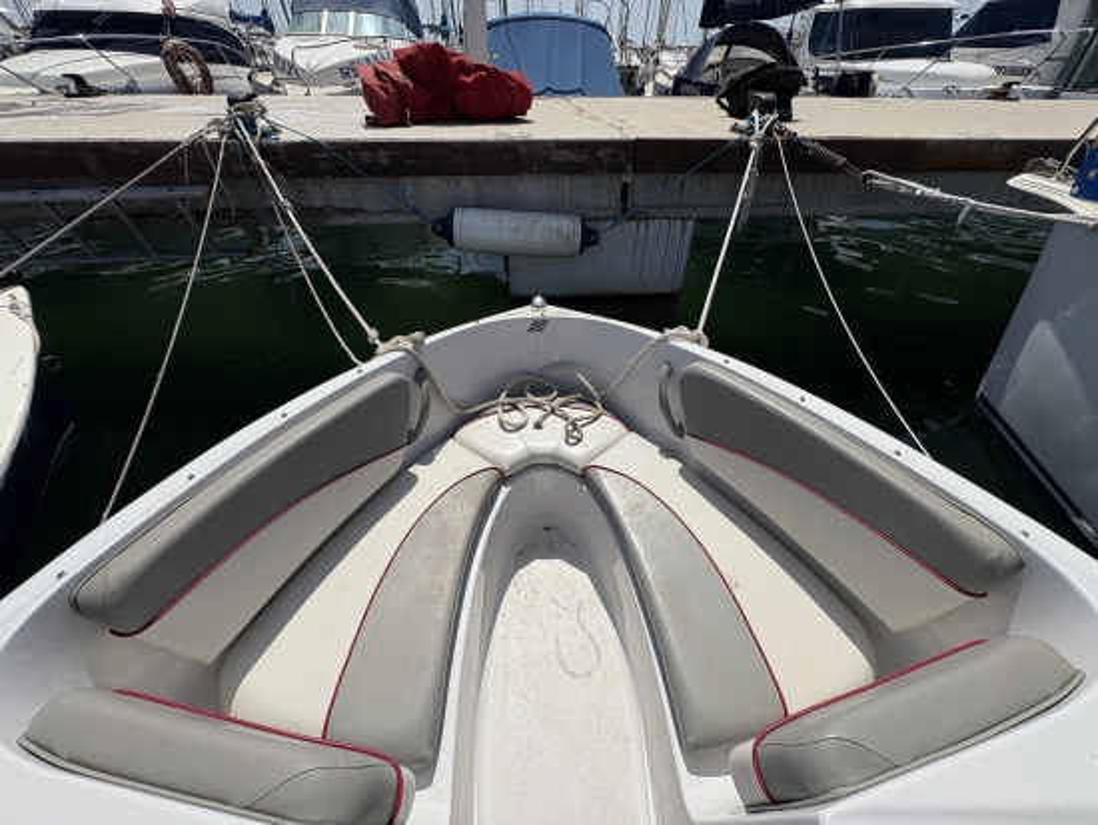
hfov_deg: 102.0
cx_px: 549
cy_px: 412
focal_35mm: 14
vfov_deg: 85.7
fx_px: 444
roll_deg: -0.1
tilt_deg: -38.9
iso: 50
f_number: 2.2
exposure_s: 1/4926
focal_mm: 2.22
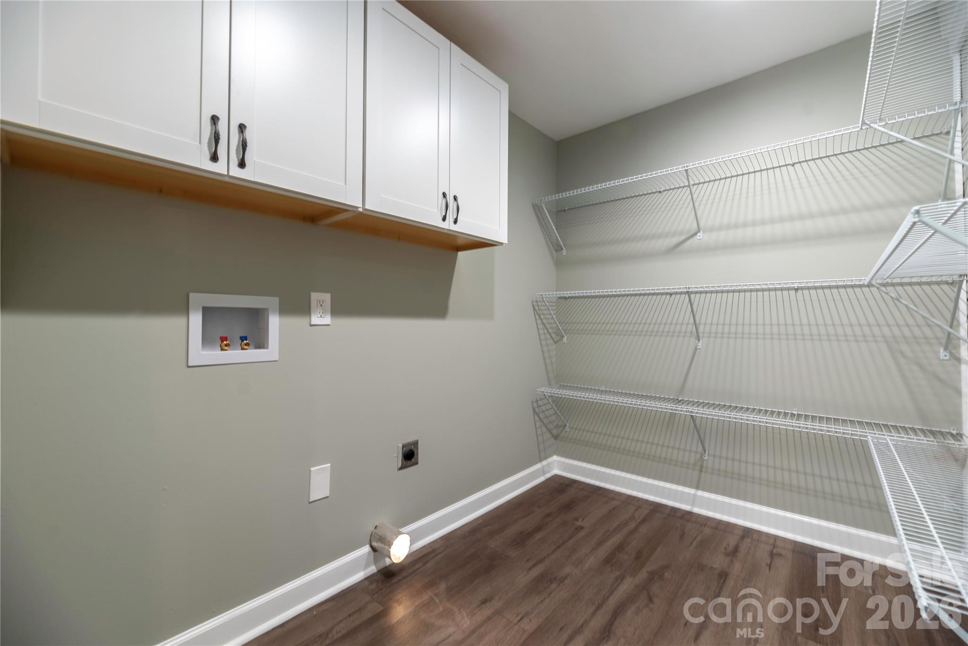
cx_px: 484
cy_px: 323
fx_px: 376
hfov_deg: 104.2
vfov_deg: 81.2
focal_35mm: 14
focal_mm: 14
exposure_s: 1/160
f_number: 5.6
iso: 250
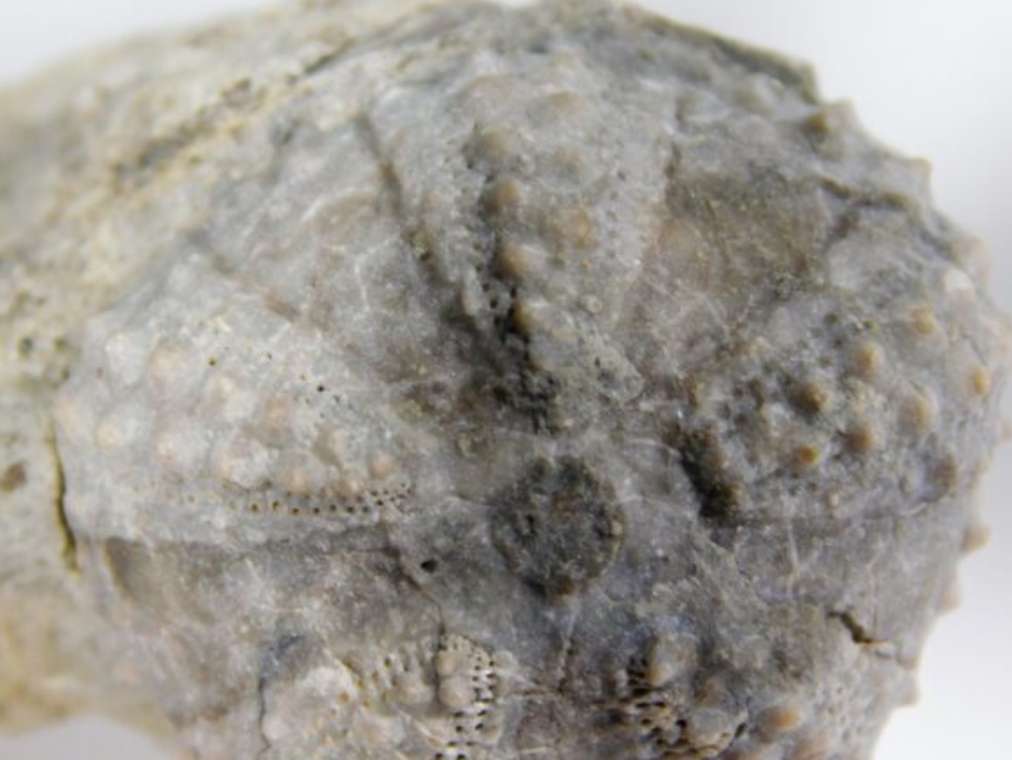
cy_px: 434
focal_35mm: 252
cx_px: 512
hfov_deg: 7.9
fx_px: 7369
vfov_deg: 5.9
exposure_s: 1/50
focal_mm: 35.9
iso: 125
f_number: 5.4
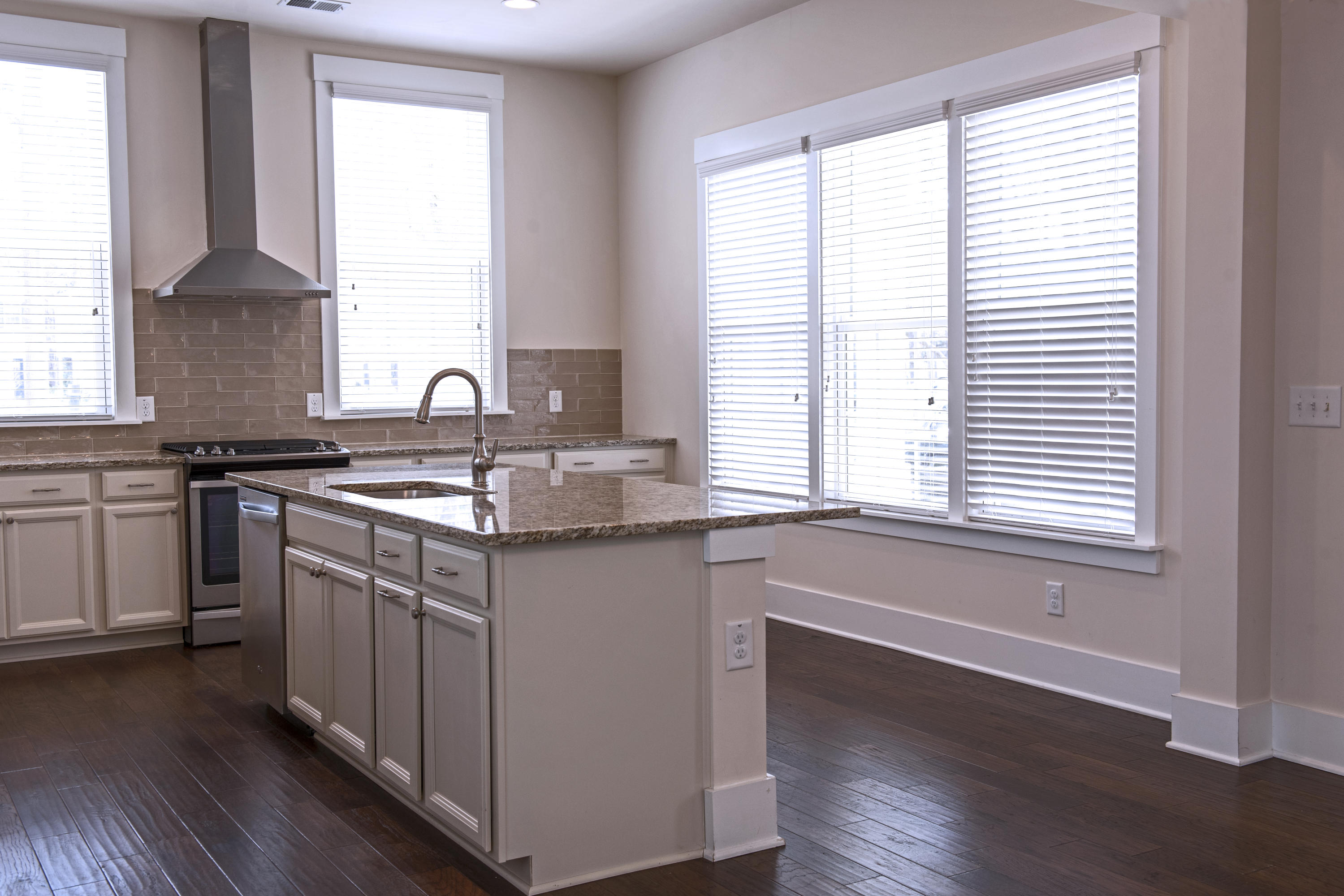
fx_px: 1344
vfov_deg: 36.9
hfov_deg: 53.1
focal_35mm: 36
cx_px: 672
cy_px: 448
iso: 200
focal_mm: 36
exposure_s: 1/25
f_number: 8
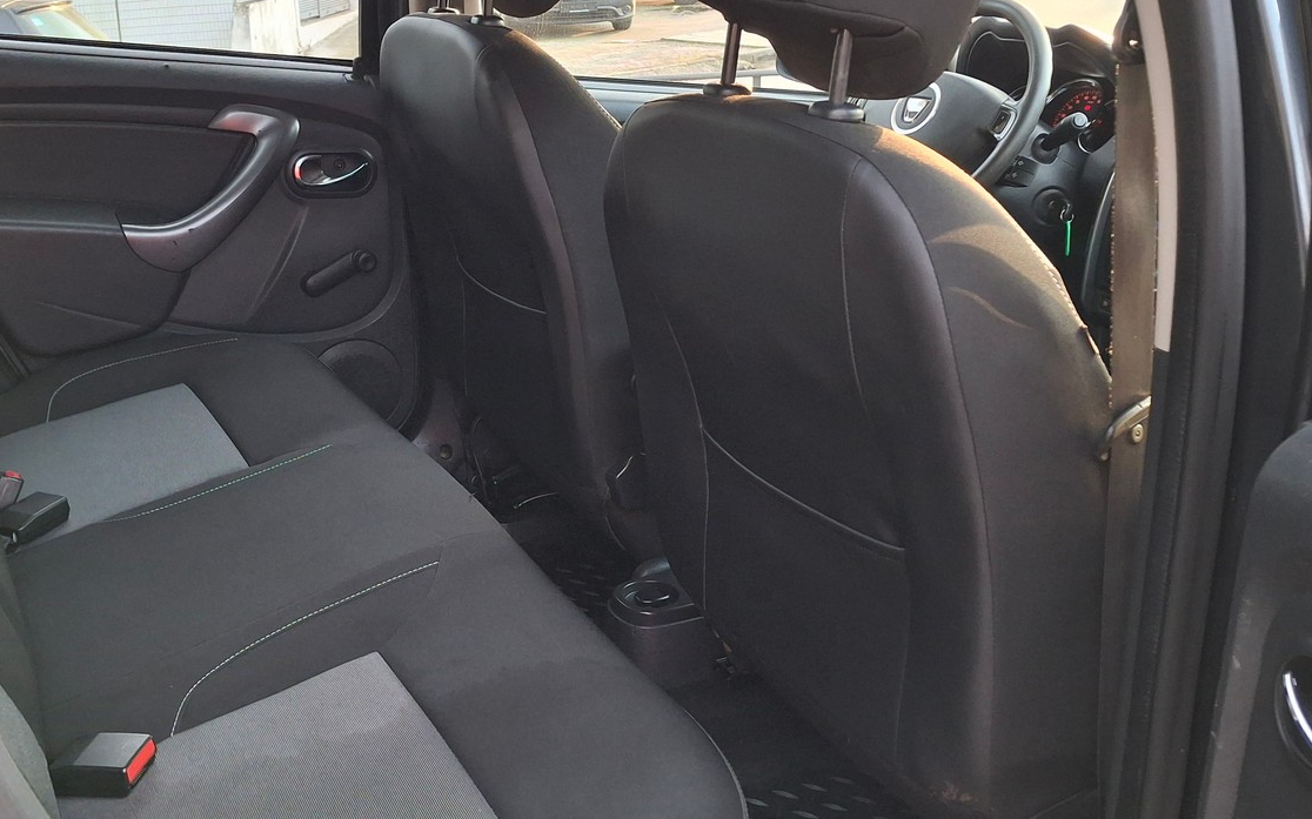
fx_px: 1358
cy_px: 390
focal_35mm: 38
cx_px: 549
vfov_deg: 33.6
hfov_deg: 51.3
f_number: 1.8
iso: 160
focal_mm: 4.69
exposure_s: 1/100
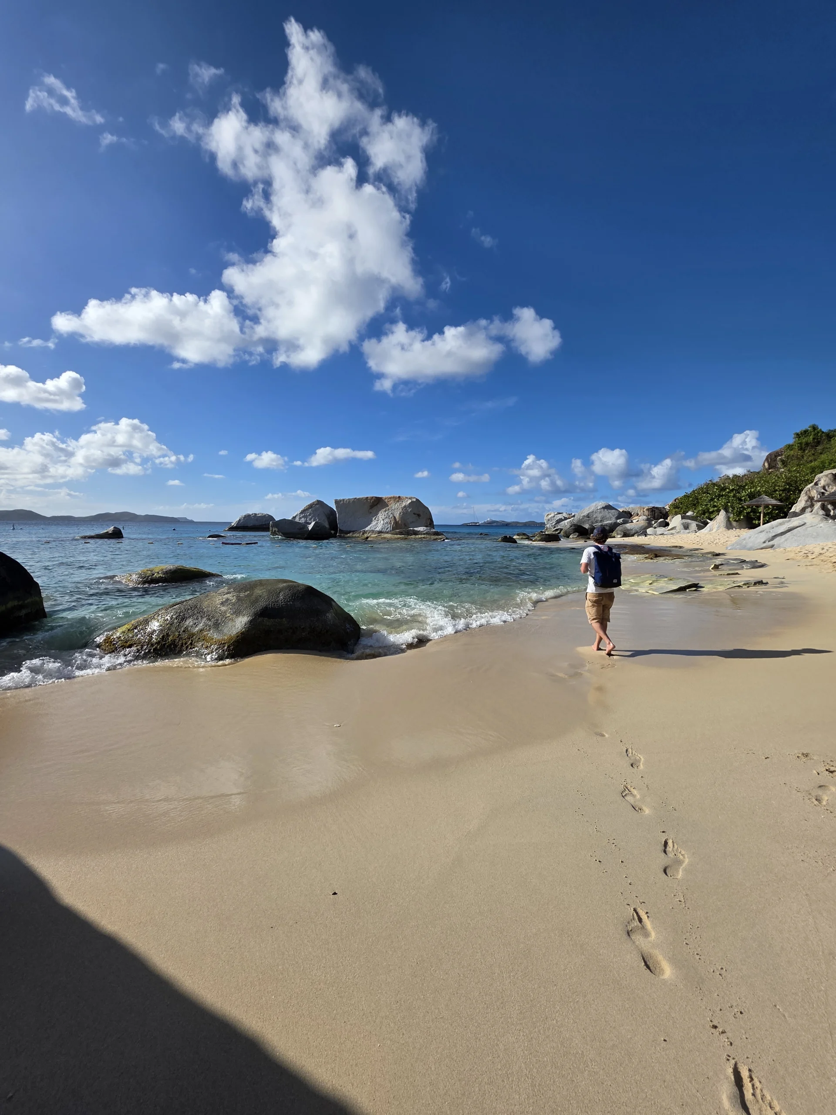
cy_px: 558
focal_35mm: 13
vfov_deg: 106.2
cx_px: 418
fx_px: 419
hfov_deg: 89.9
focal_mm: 2.2
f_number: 1.9
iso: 40
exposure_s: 1/4628
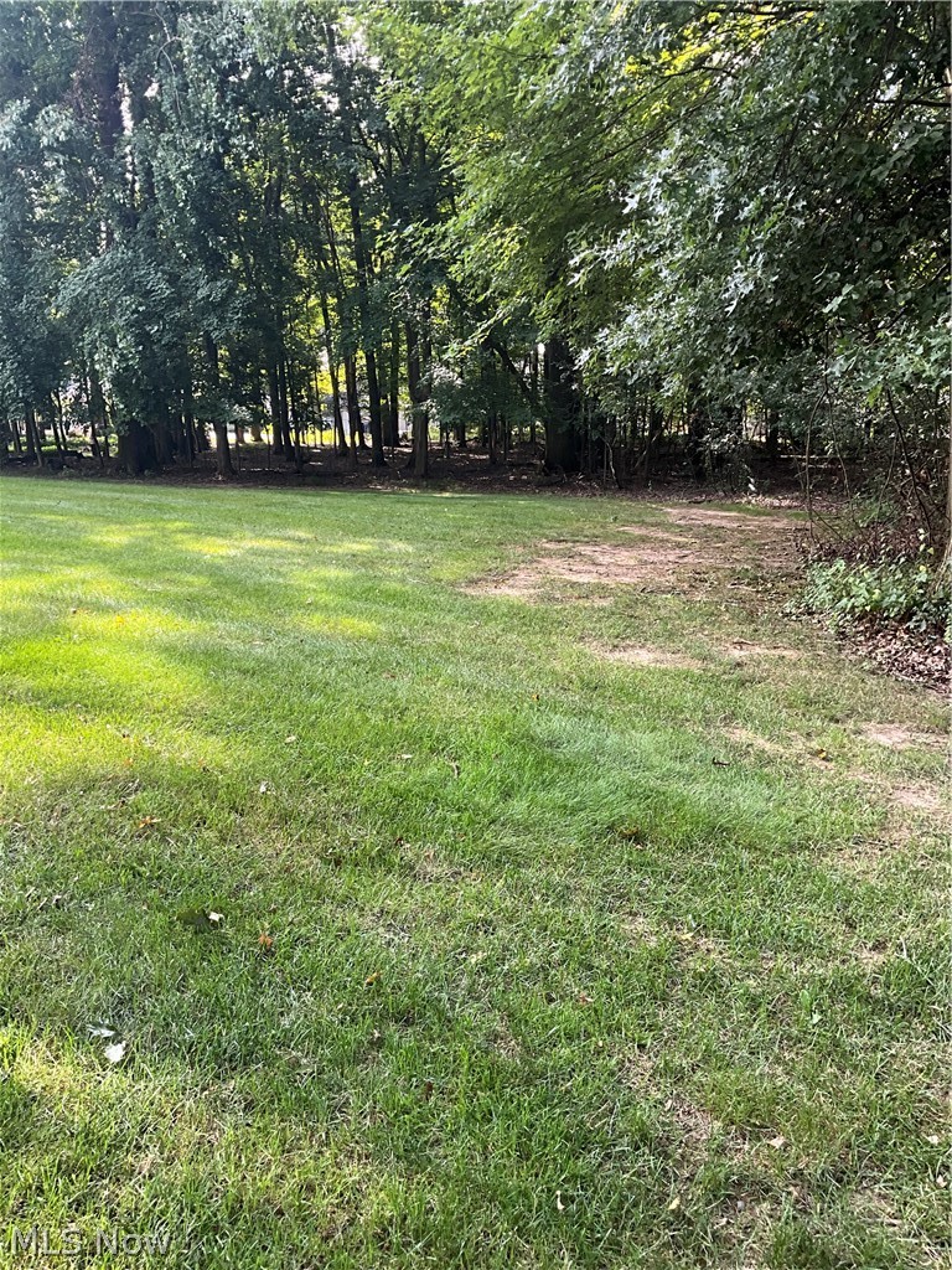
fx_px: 1063
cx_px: 476
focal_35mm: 29
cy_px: 635
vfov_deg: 61.7
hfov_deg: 48.2
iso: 32
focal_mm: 3
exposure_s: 1/122
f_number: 1.8
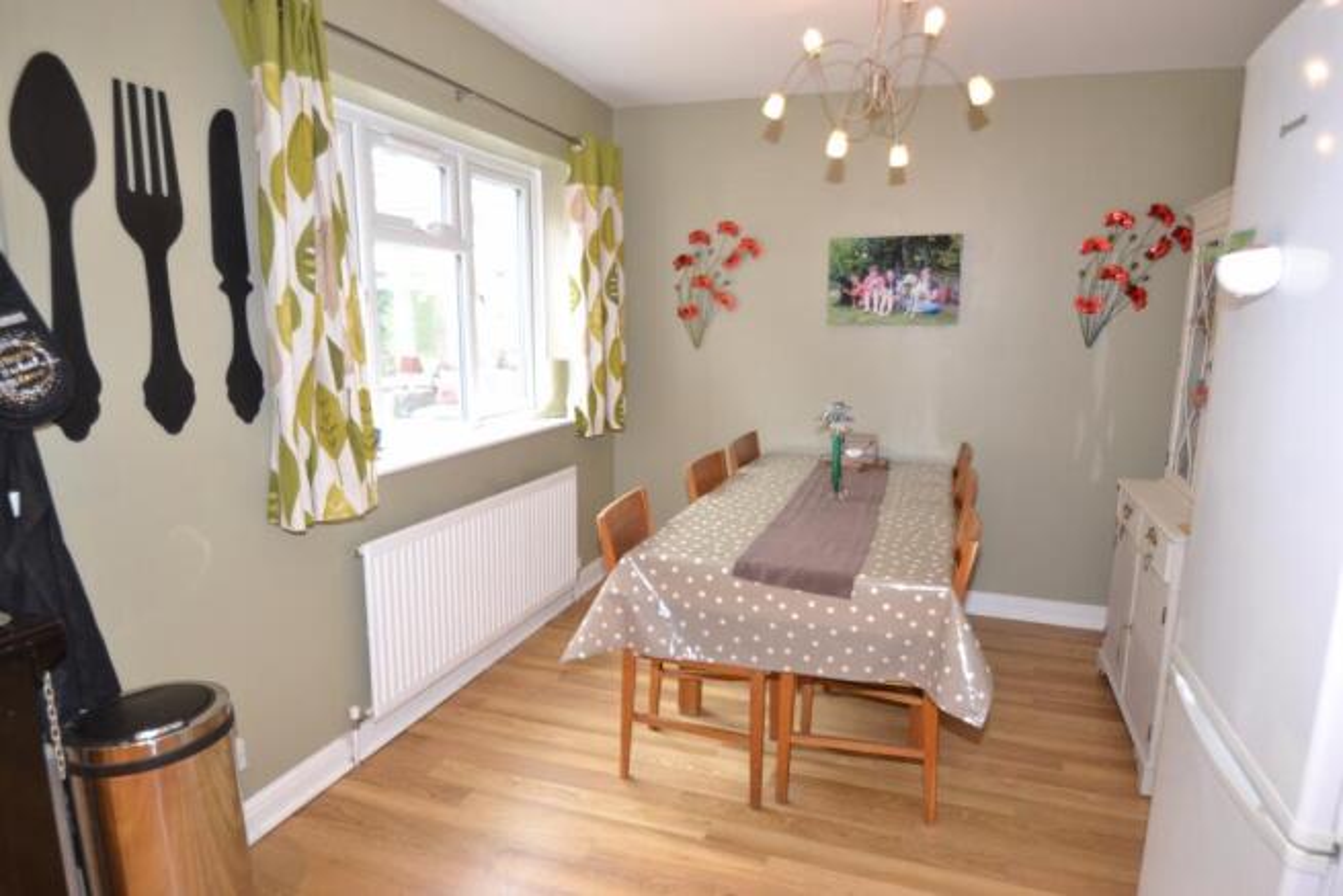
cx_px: 672
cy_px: 448
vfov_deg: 63.2
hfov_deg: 85.4
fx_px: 728
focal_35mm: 20
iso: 640
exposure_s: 1/60
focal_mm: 13
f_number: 3.8
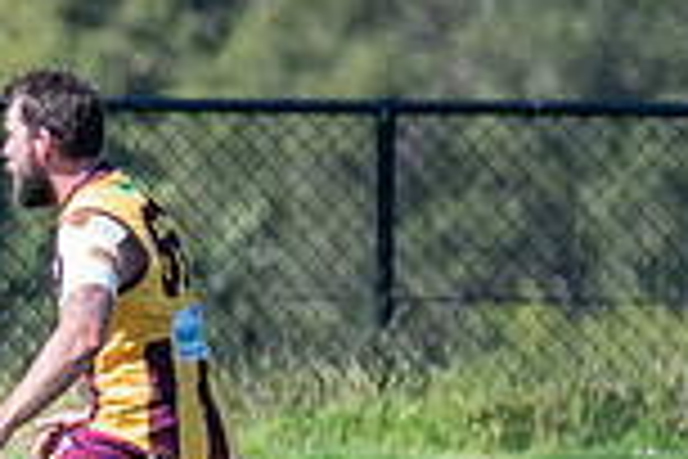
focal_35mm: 3258
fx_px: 62259
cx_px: -909
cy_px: 475
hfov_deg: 0.6
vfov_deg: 0.4
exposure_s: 1/2000
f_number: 6.3
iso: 1000
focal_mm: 450
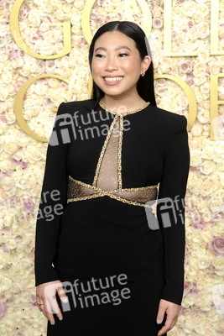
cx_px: 112
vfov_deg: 20.8
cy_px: 168
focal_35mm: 98
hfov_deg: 14.0
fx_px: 914
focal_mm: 98
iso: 1000
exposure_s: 1/250
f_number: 13
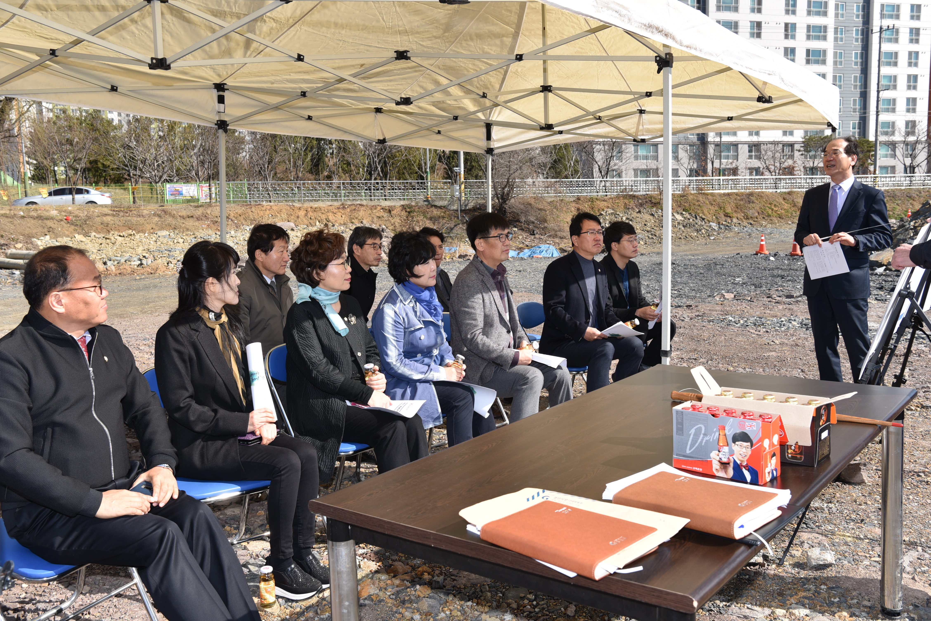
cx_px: 466
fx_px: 879
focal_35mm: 34
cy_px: 310
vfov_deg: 38.9
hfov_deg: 55.8
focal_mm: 34
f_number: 9
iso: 100
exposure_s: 1/200
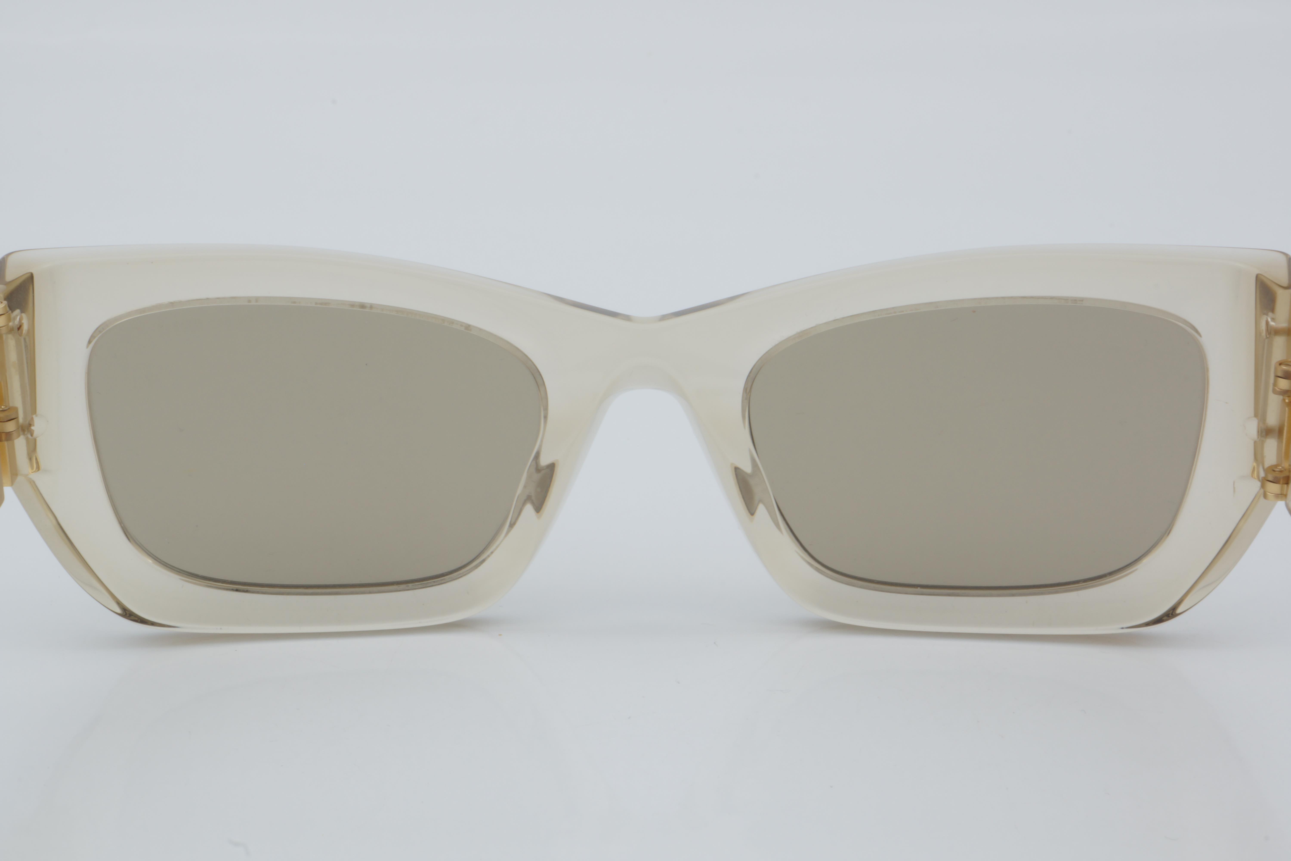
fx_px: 2958
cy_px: 430
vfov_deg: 16.6
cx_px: 646
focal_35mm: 82
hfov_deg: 24.6
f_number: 32
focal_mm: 55
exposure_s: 1/4
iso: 100
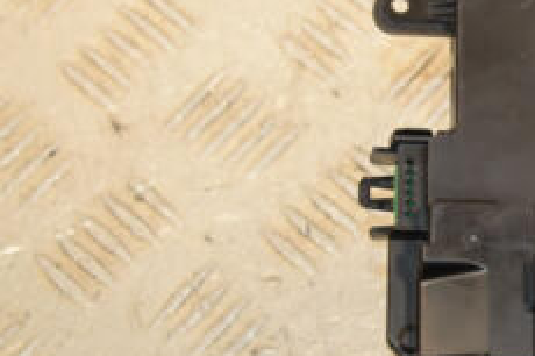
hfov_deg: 13.4
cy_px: 86
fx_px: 2213
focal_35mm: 149
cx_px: 661
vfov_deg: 9.2
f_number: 6.3
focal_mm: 38
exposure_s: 1/200
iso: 800
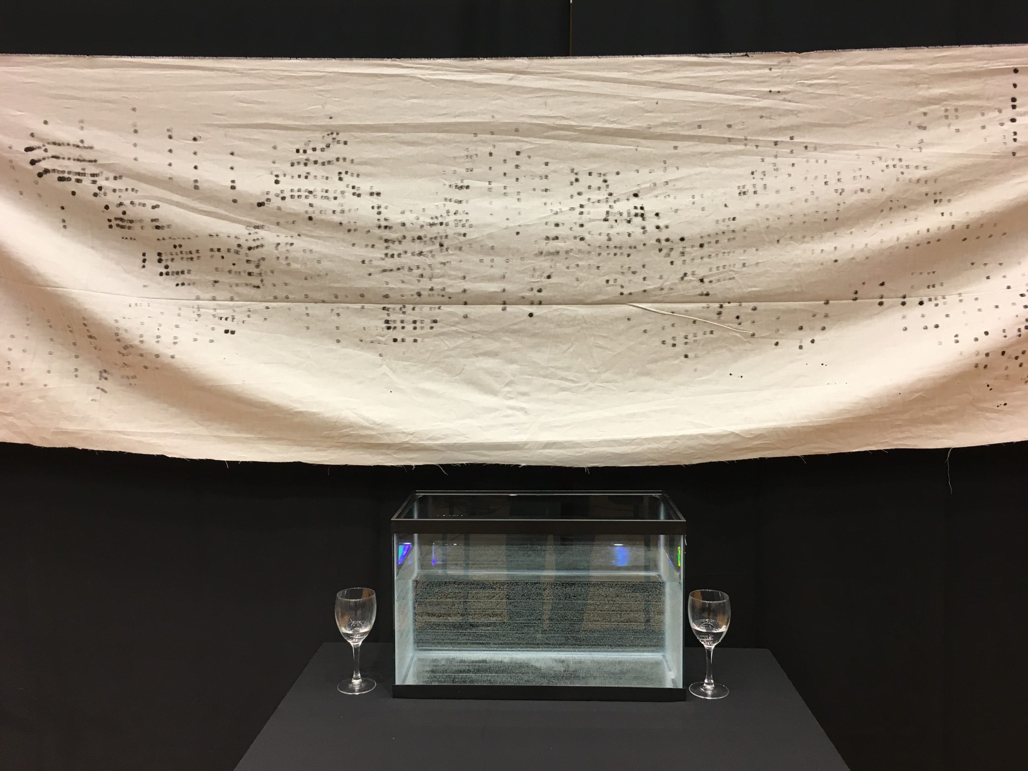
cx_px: 514
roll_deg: +0.7
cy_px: 386
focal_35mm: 29
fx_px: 861
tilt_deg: -4.4
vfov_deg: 48.2
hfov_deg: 61.7
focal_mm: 4.15
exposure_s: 1/30
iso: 64
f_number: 2.2
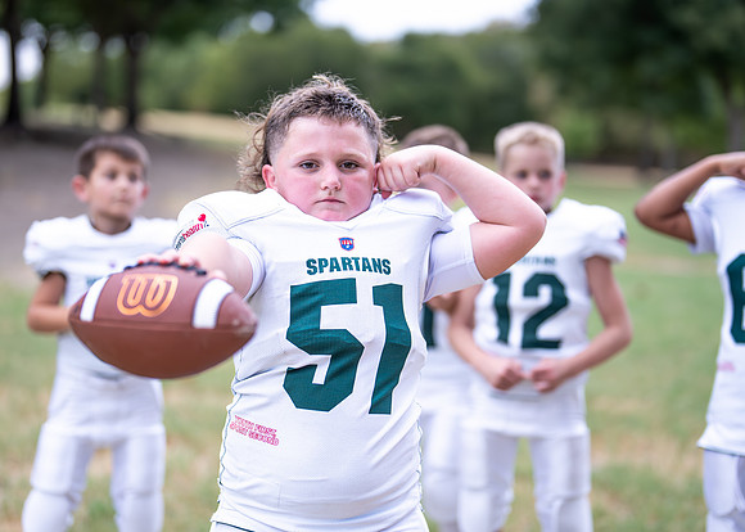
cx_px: 362
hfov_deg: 27.0
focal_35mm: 73
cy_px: 282
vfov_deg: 19.4
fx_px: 1553
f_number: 1.2
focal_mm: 50
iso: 200
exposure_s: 1/320
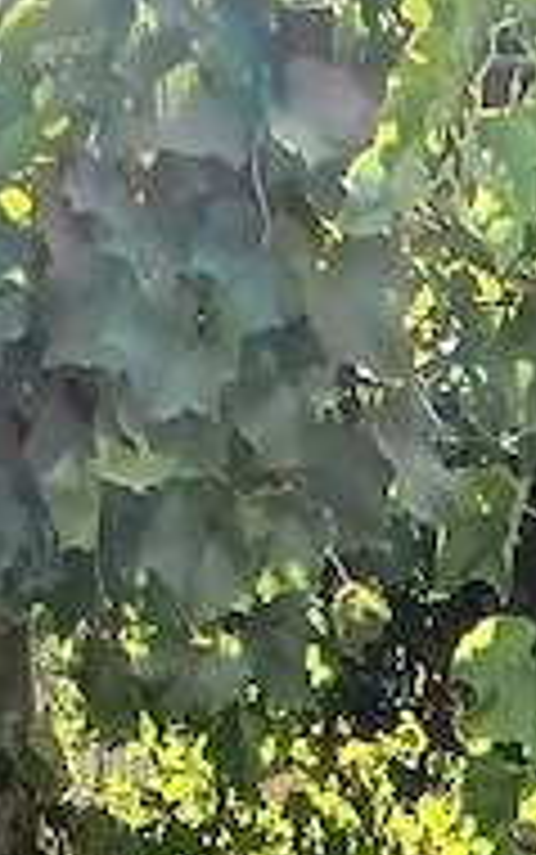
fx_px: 1774
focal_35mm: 76
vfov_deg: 22.6
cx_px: 685
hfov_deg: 16.3
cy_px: 1251
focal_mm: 1.4
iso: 50
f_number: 2.2
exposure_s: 1/417
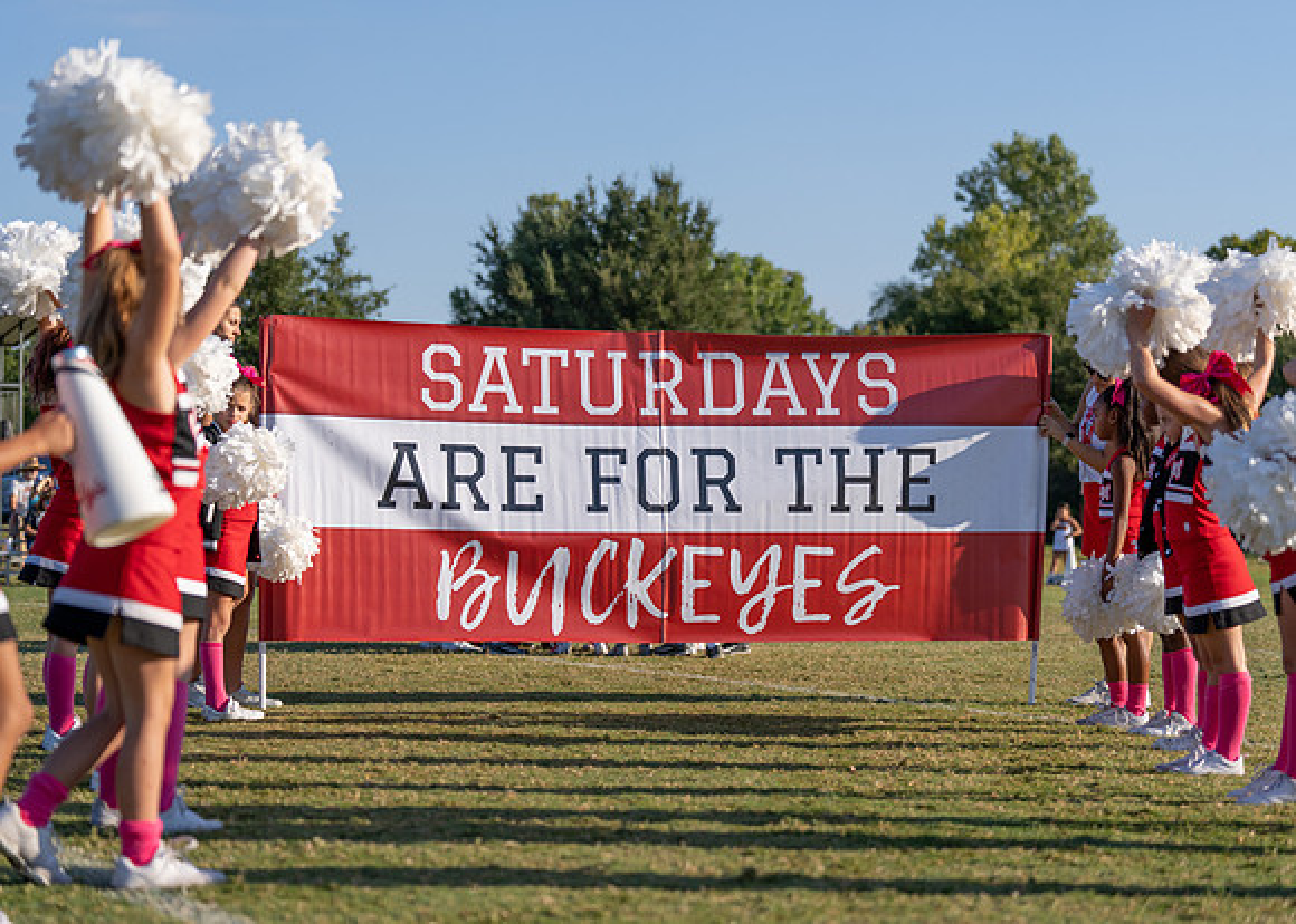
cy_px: 462
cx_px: 648
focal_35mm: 79
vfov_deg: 18.2
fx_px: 2892
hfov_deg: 25.3
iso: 100
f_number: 2.8
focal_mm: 75
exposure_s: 1/2000
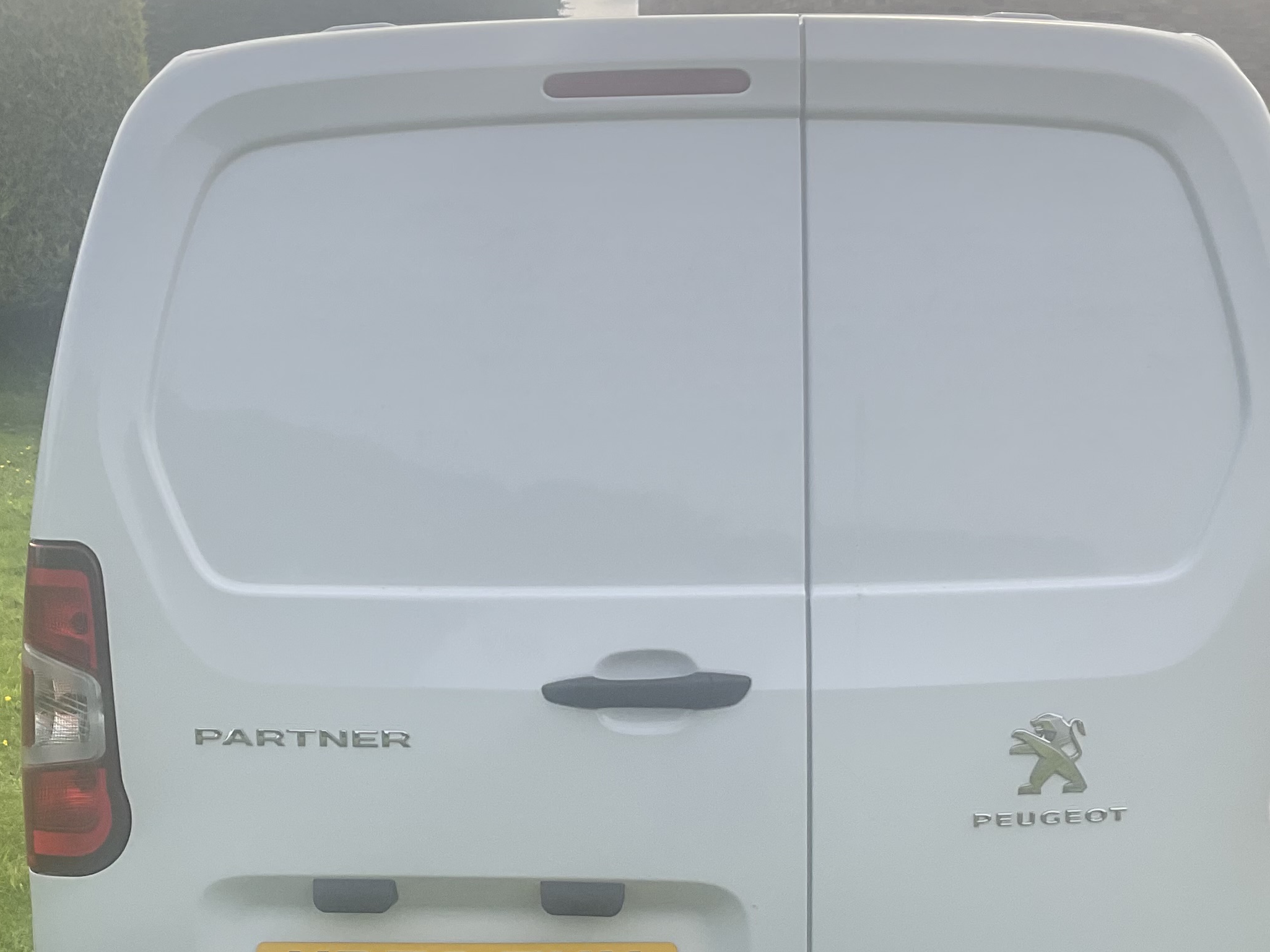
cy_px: 712
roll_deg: -0.5
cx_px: 657
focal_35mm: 57
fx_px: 2092
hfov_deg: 33.8
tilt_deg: -11.7
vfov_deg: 25.4
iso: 16
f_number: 1.8
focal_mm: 3
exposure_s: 1/1144
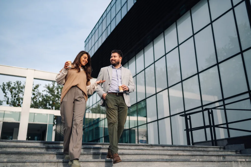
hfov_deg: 54.5
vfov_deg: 37.8
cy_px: 84
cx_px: 126
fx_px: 244
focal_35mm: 35
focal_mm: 35
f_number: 1.8
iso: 80
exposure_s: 1/2000
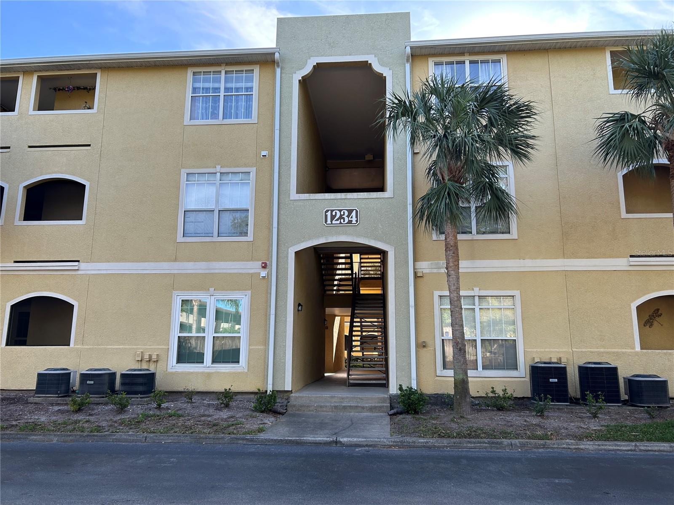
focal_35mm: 26
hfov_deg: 67.3
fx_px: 506
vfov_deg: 53.1
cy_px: 252
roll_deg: -0.5
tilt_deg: +11.3
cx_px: 337
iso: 50
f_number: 1.5
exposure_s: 1/670
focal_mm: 5.7
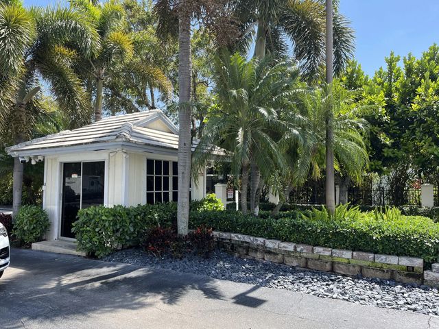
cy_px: 164
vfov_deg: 53.1
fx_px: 330
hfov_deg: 67.3
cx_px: 220
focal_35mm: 26
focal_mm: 5.1
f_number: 1.6
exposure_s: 1/928
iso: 50
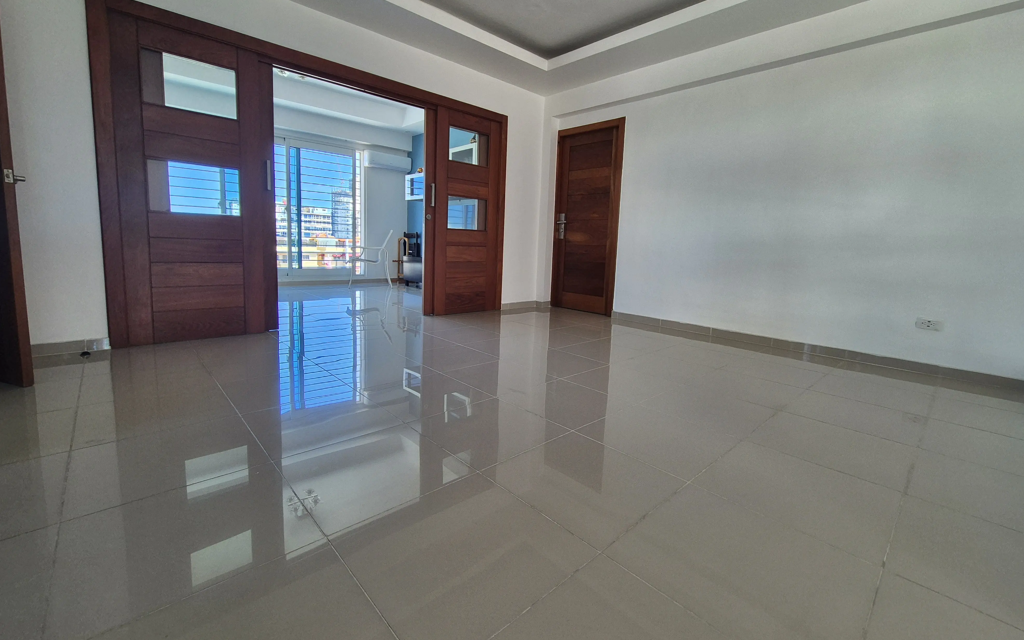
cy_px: 297
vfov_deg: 78.5
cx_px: 516
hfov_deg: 105.3
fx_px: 391
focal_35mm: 14
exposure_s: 1/120
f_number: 2.2
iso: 80
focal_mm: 2.2
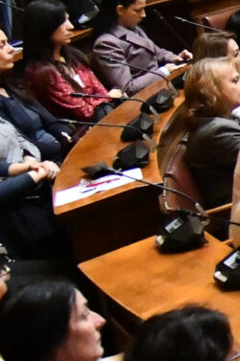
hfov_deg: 6.4
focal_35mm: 163
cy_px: 37
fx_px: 1631
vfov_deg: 12.5
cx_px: 1041
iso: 4000
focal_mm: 24
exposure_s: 1/200
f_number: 4.5
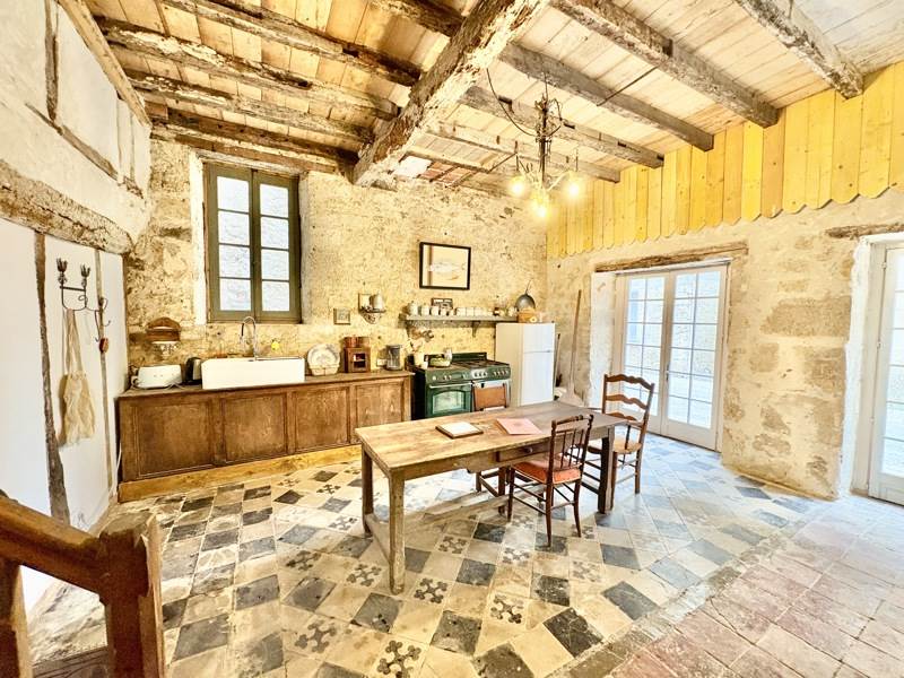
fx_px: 366
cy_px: 339
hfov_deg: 102.1
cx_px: 452
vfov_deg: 85.7
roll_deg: +0.5
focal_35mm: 14
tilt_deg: -4.2
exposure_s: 1/50
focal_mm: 2.22
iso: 400
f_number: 2.2
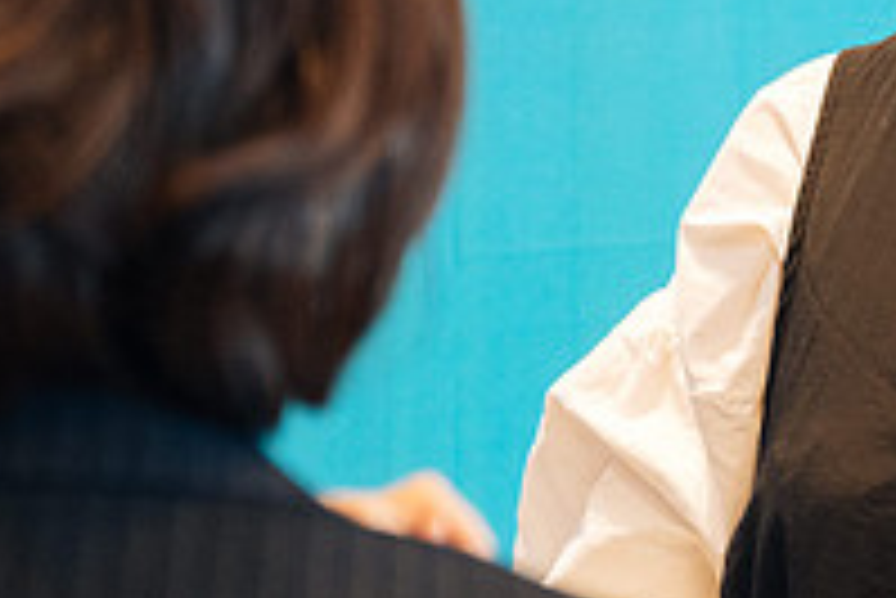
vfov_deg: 5.4
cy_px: 200
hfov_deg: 8.0
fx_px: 6301
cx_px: 1156
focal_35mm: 253
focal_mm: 55
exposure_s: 1/125
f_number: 3.2
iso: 1600
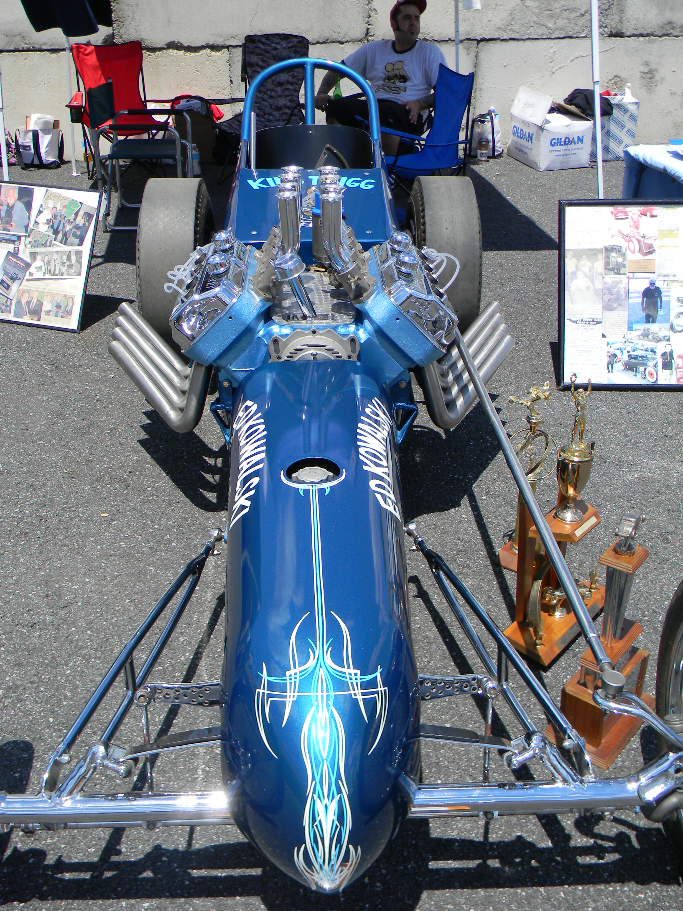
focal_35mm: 36
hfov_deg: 39.7
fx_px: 947
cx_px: 342
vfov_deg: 51.4
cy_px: 456
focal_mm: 6.4
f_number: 7.4
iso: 80
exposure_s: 1/203
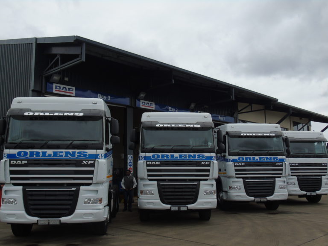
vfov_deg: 41.8
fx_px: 322
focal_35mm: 34
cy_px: 123
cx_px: 164
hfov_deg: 54.0
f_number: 3.8
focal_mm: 6.1
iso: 80
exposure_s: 1/1000
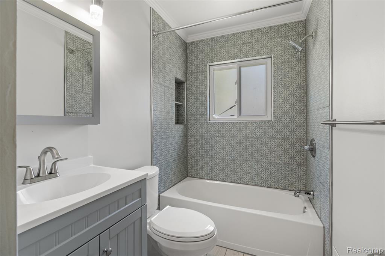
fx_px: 171
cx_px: 192
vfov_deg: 73.7
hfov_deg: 96.8
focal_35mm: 16
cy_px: 128
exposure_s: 1/5
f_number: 8
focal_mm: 16
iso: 400
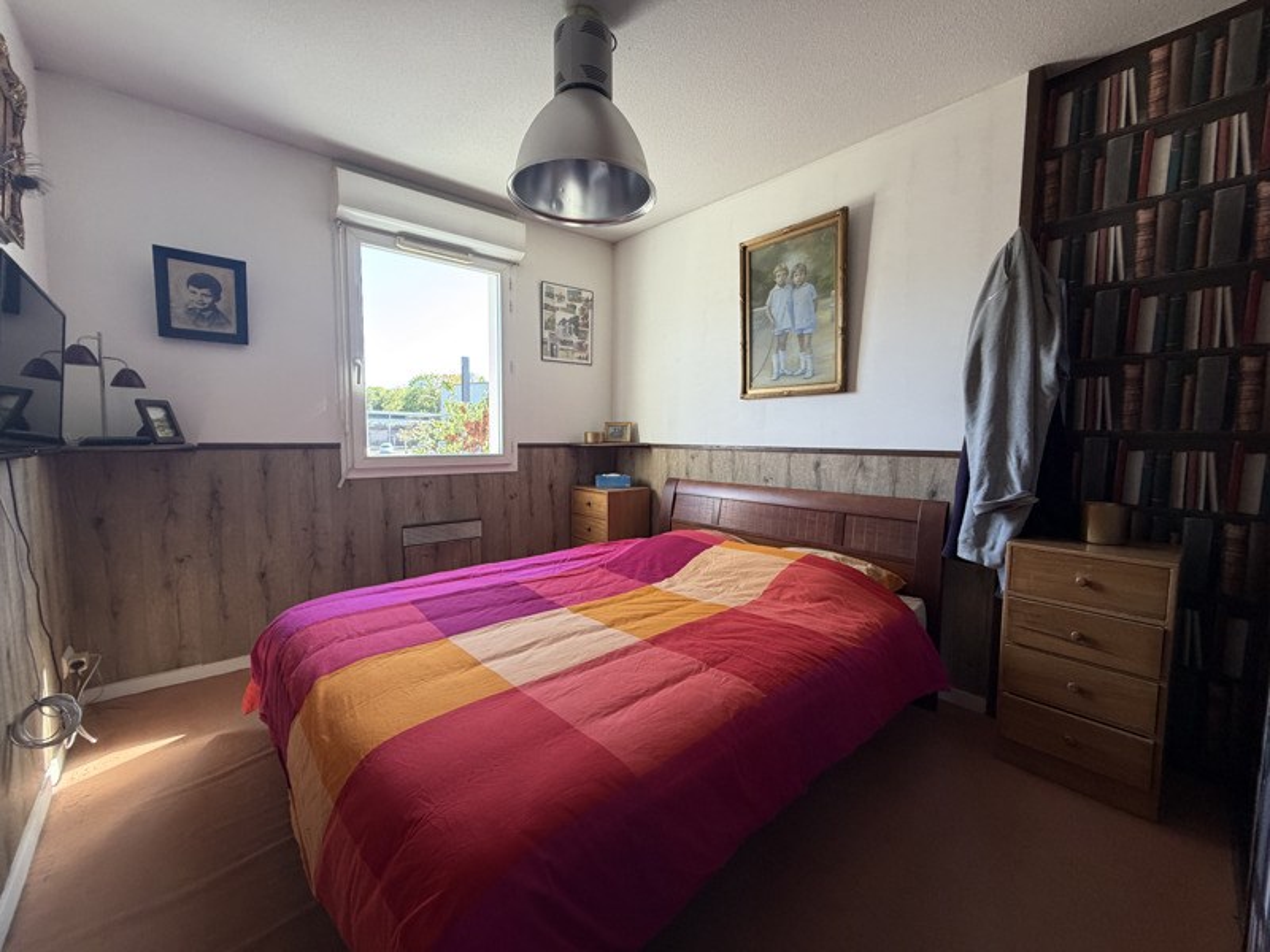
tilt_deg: -4.4
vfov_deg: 85.7
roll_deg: +0.1
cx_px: 635
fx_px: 514
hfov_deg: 102.1
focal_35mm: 14
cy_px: 476
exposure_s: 1/121
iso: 250
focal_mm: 2.22
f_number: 2.2
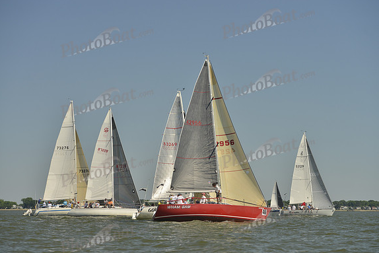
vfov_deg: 14.7
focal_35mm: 93
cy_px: 126
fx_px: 979
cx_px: 188
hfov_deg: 21.9
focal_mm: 92
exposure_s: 1/1250
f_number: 5.6
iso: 200
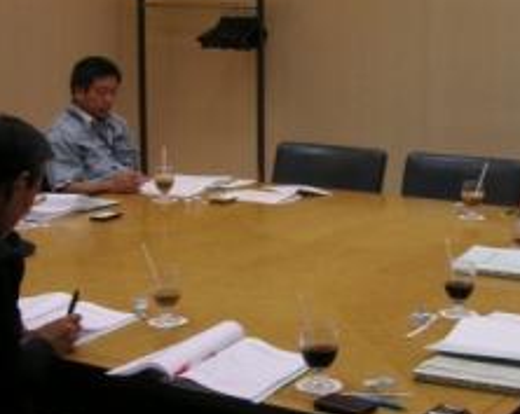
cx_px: 314
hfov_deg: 26.0
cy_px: 182
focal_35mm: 73
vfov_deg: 20.9
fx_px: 1122
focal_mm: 6.1
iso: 50
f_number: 2.8
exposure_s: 1/45
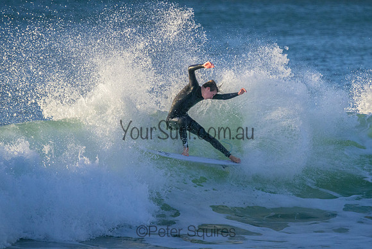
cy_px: 99
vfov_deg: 1.4
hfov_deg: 2.1
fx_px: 10366
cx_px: 232
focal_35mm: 1003
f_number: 11
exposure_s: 1/2000
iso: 4000
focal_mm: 800
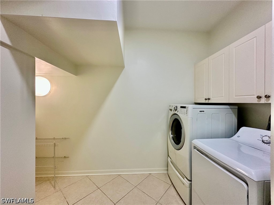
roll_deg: -0.4
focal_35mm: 14
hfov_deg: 102.1
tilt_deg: -0.7
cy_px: 102
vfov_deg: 85.7
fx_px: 111
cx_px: 137
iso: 250
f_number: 2.2
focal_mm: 2.22
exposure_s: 1/120
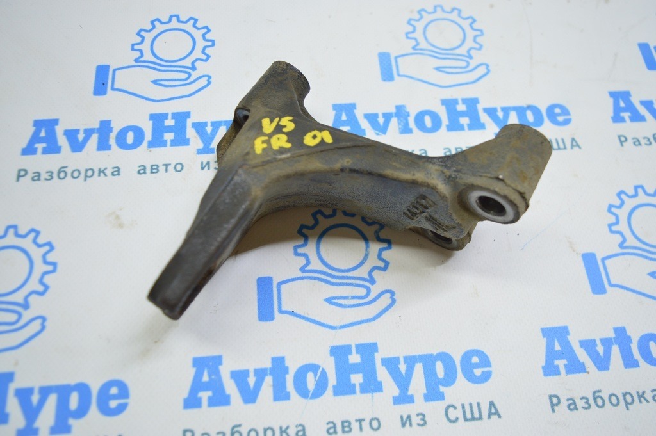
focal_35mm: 32
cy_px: 218
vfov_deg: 41.6
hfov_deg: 59.5
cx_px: 328
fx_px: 574
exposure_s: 1/50
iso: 400
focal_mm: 21
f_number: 3.8
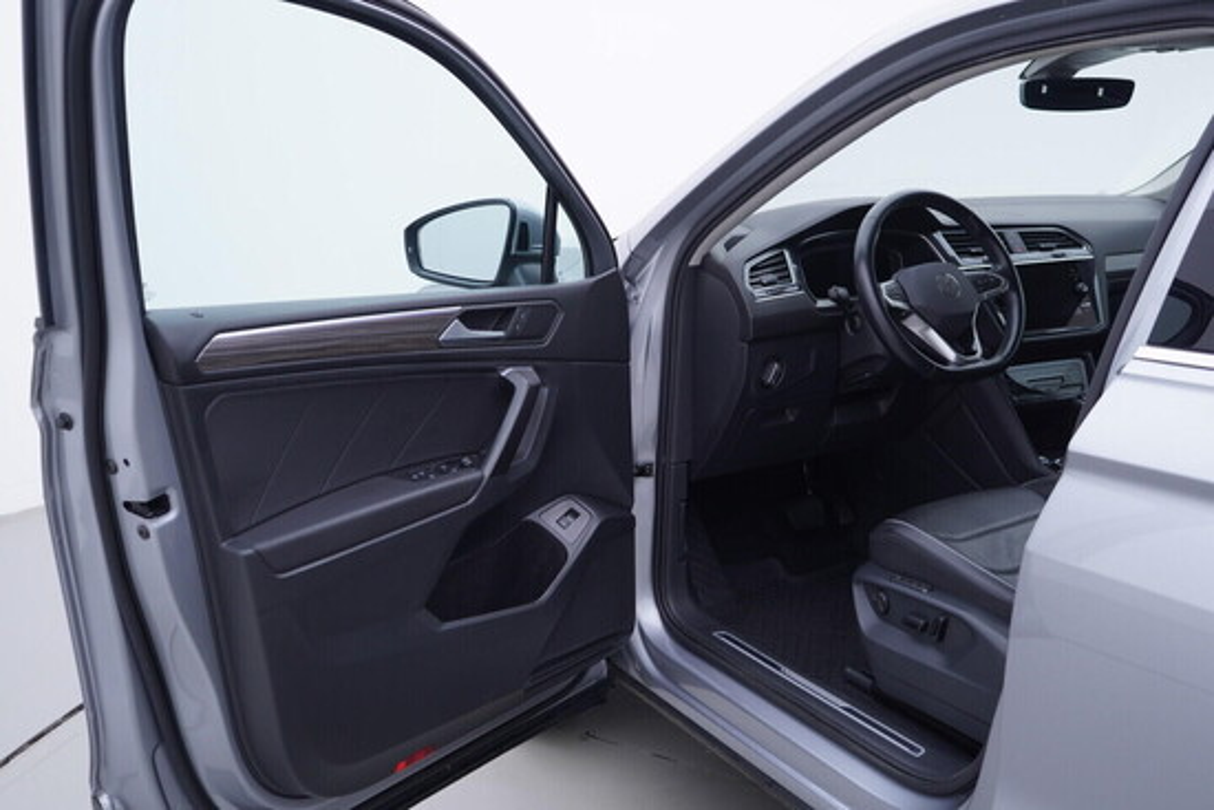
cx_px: 607
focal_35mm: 36
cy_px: 405
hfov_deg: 53.1
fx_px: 1214
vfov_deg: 36.9
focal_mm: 24
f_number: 3.2
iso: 125
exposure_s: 1/50
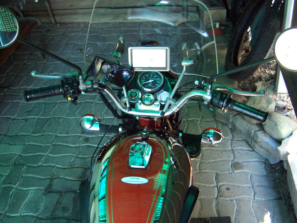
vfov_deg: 32.9
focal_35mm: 44
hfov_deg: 42.9
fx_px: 378
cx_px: 148
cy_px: 112
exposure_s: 1/30
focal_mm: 9.2
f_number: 3
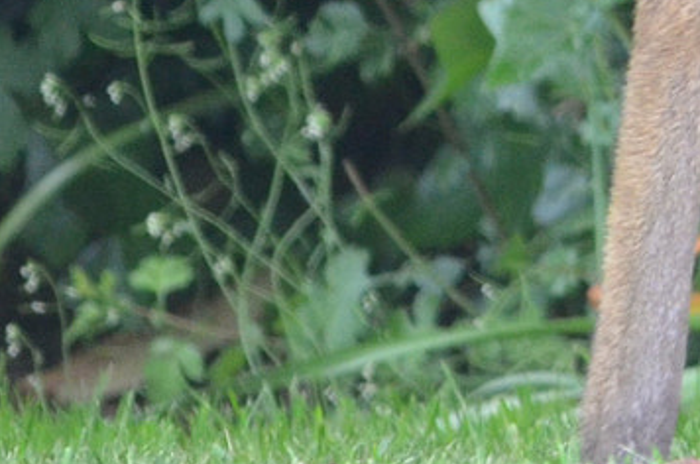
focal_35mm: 3282
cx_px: 1603
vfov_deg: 0.4
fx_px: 63702
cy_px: -521
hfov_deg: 0.6
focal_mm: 380
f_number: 6.3
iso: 1400
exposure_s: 1/125
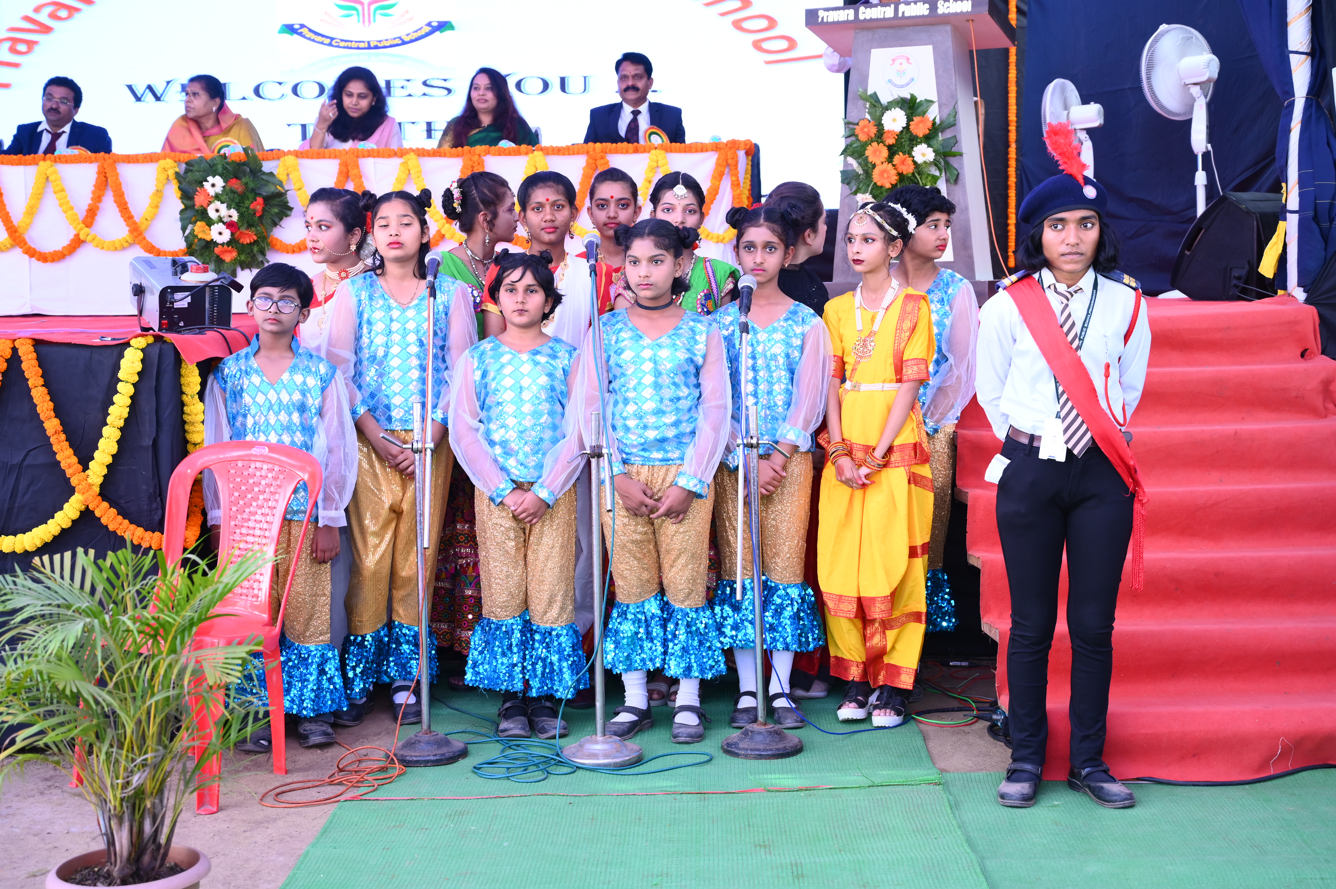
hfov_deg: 42.8
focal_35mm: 46
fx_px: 1706
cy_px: 444
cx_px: 668
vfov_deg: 29.2
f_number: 4.5
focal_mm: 46
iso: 800
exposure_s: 1/125
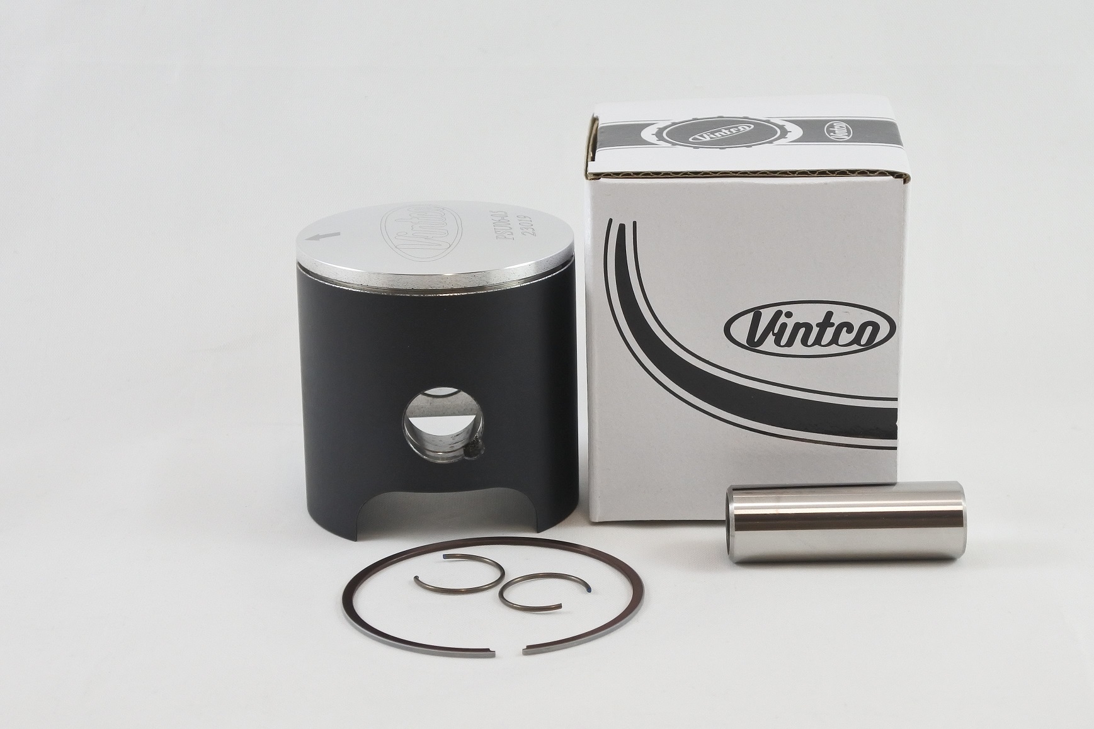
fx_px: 1671
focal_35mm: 55
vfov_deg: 24.6
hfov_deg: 36.2
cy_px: 364
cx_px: 547
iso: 400
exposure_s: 1/125
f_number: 4.8
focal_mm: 20.6
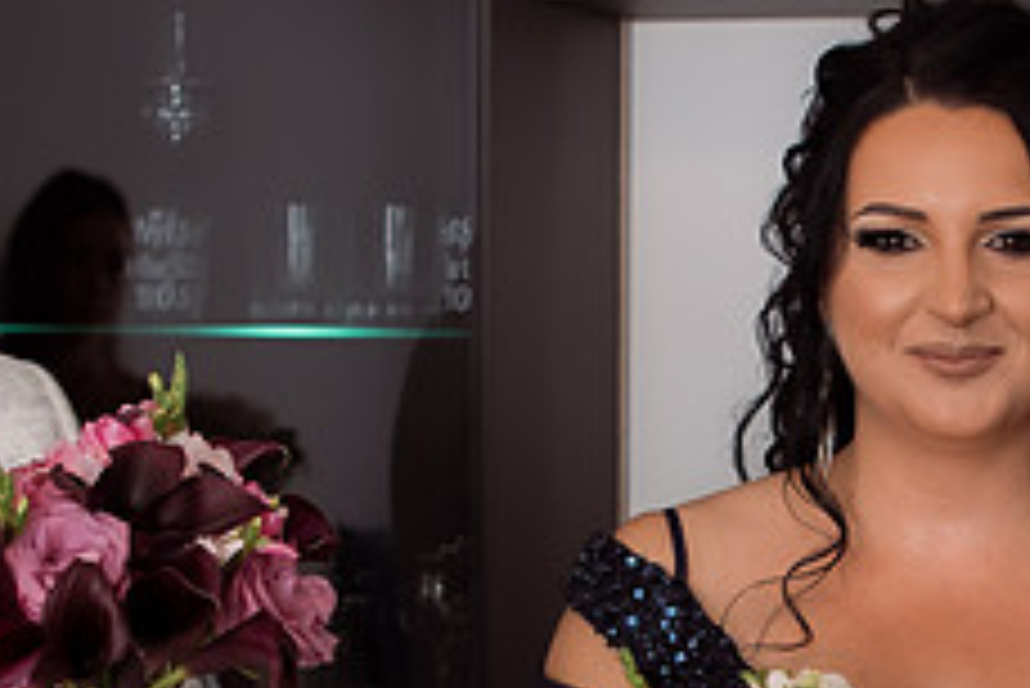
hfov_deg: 22.2
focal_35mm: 90
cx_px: 856
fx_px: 2577
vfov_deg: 15.0
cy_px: 663
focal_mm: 23
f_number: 2.5
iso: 400
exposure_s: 1/125
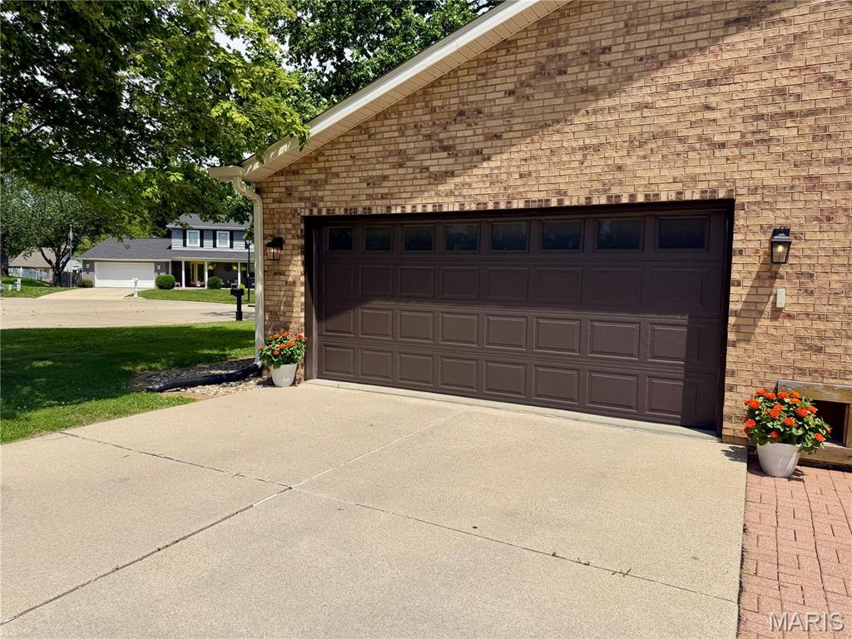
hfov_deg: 71.6
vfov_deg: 56.8
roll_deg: -0.6
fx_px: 591
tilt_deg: -3.8
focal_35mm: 24
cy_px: 320
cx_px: 426
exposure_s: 1/6173
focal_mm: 6.76
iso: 80
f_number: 1.78
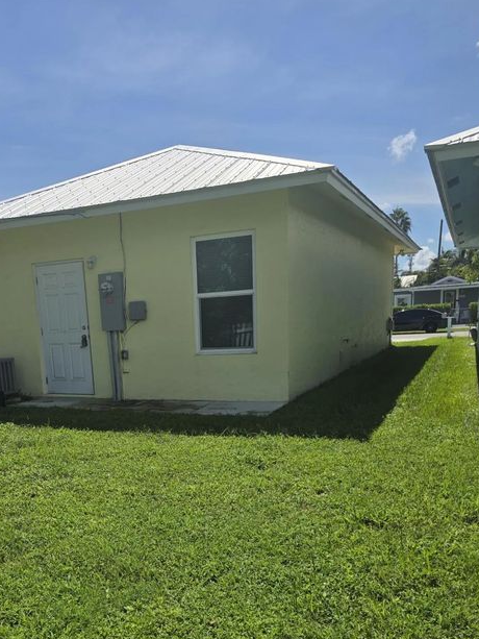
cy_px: 438
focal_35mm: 32
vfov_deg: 55.3
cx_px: 173
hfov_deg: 43.7
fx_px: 590
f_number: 1.7
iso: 40
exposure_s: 1/7944
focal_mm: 6.3
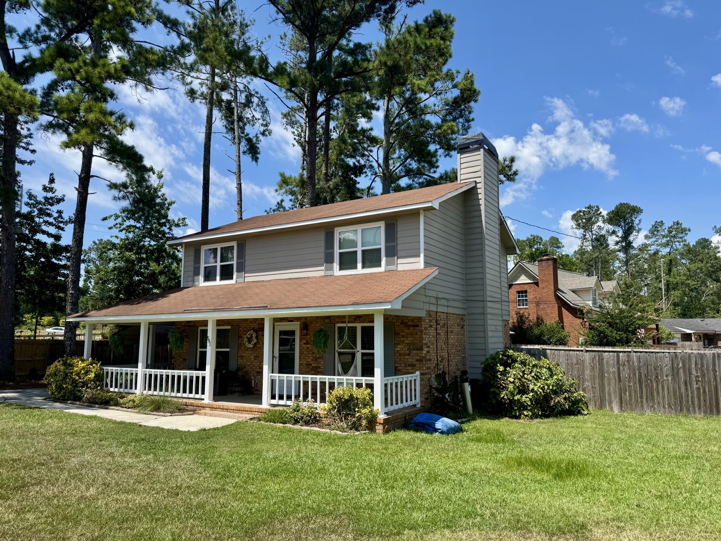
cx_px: 360
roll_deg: +0.5
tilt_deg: +8.1
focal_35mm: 24
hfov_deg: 71.6
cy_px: 270
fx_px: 500
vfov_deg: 56.8
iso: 80
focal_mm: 6.76
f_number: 1.78
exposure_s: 1/4049
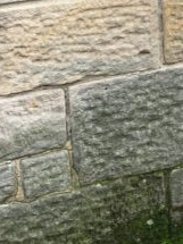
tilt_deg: -15.7
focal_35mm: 138
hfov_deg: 10.2
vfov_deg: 13.9
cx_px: 314
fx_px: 974
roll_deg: +2.4
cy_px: -36
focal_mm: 4.15
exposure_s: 1/107
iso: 25
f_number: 2.2
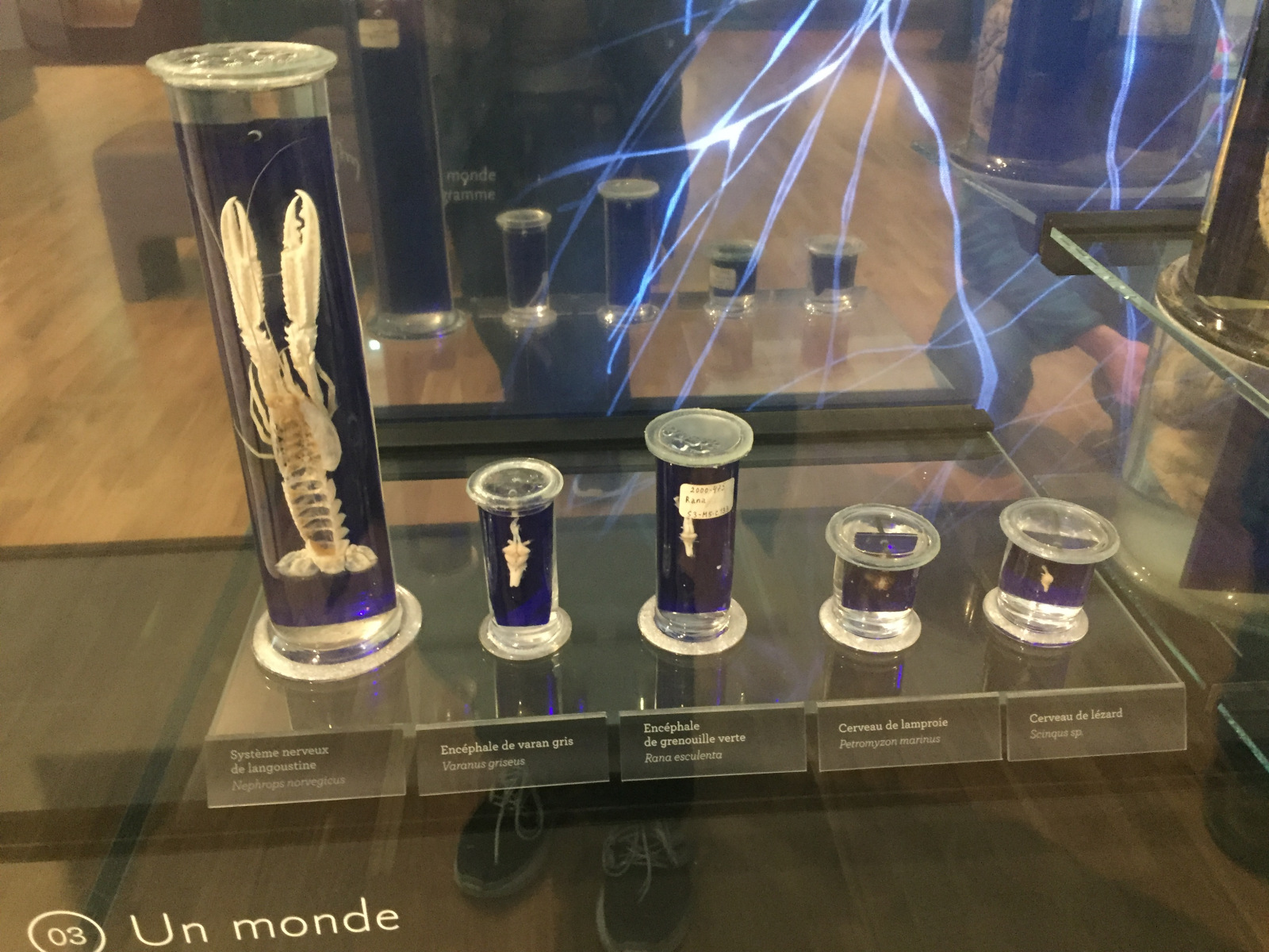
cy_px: 476
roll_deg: -0.7
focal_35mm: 29
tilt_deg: -27.9
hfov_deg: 61.7
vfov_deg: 48.2
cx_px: 634
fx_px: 1063
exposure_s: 1/17
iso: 500
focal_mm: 4.15
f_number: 2.2
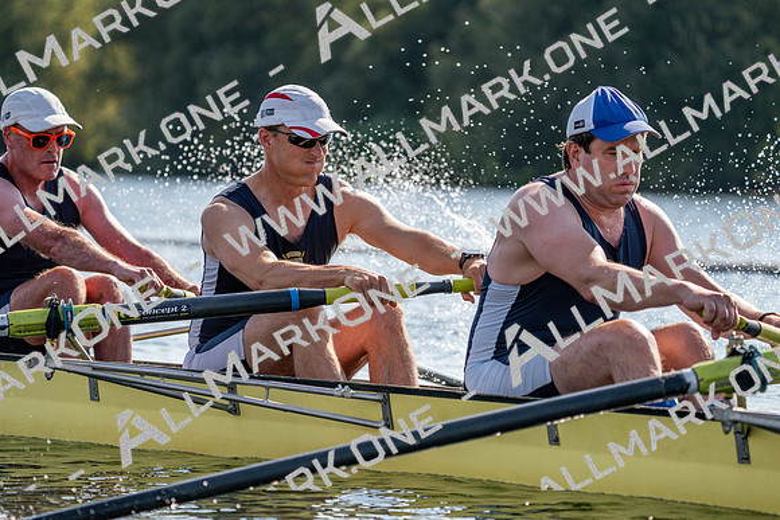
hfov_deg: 8.4
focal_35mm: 245
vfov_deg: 5.6
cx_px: 390
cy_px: 260
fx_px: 5309
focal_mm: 245
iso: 320
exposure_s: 1/1600
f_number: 5.6
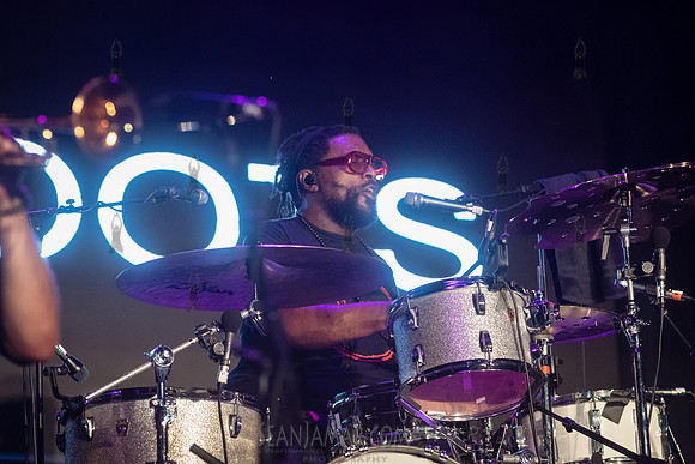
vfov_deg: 10.0
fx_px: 2662
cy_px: 232
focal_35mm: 138
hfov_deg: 14.9
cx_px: 348
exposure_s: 1/250
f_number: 4
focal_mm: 135
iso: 6400
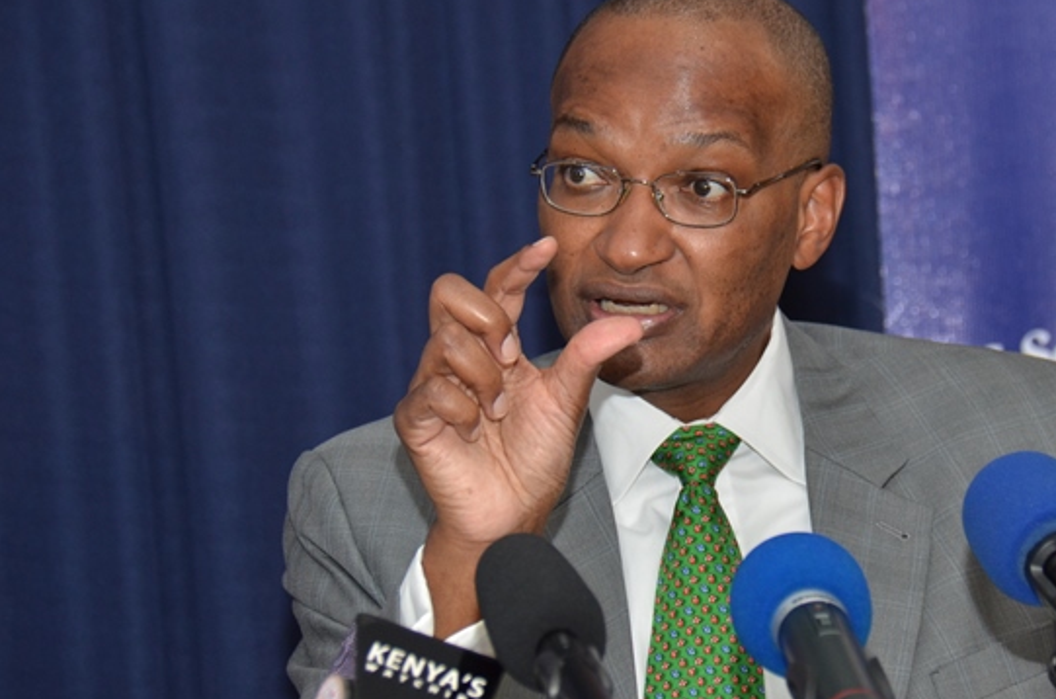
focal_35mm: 224
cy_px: 362
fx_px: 6547
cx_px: 746
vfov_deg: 6.1
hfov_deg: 9.2
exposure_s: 1/160
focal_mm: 105
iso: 640
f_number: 5.6
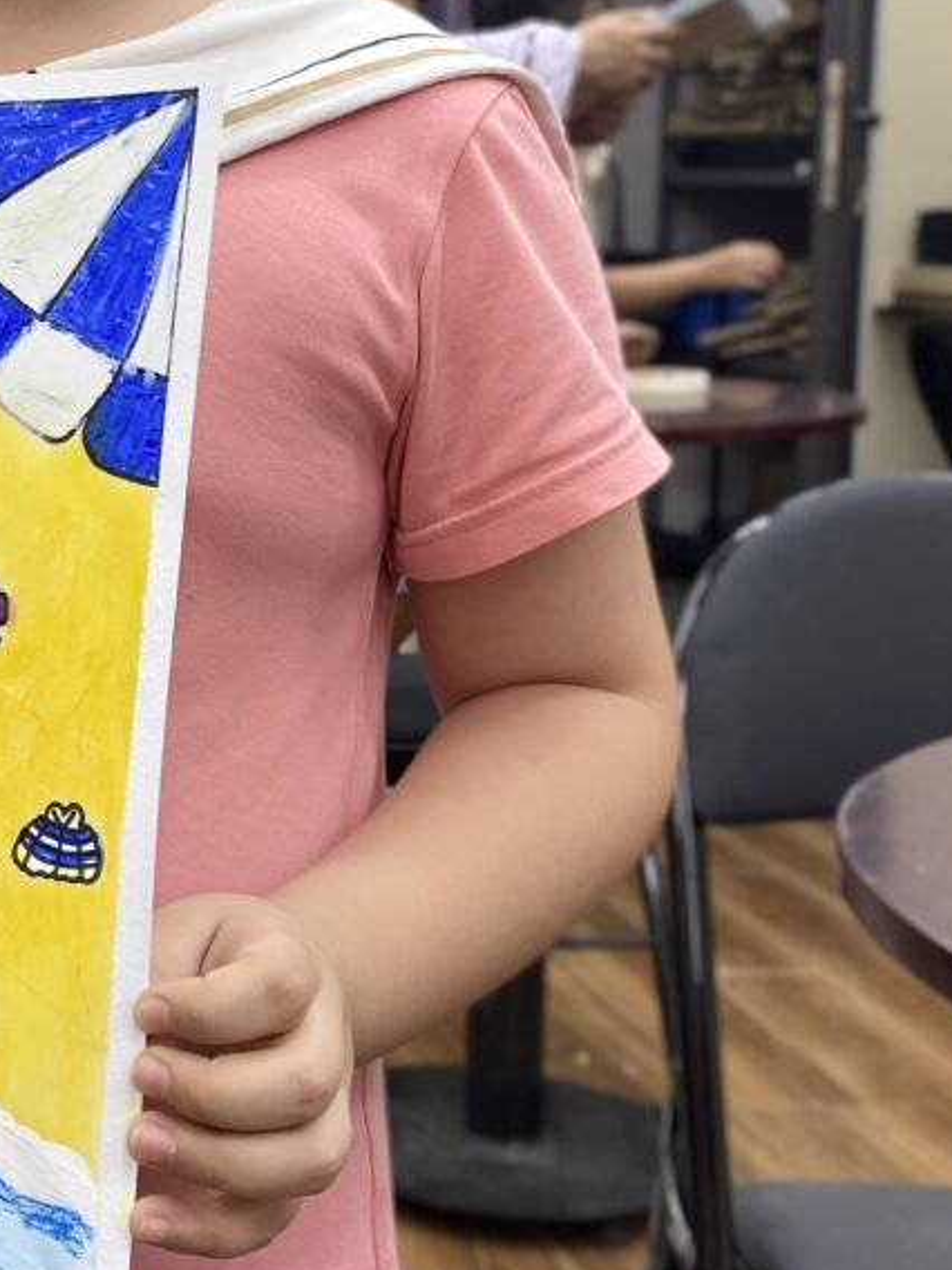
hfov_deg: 22.6
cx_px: -116
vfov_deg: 31.1
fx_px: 2237
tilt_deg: -3.4
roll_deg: -1.0
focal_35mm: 61
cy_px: 321
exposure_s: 1/100
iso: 50
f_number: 1.8
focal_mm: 4.25
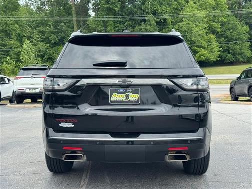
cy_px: 94
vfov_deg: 30.3
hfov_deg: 39.7
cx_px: 126
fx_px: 349
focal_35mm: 48
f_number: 1.78
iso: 64
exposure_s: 1/1681
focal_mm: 6.76
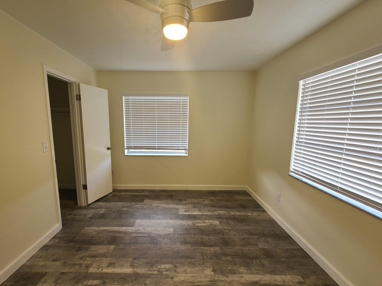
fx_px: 154
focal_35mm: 14
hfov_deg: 101.9
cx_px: 179
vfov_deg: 85.6
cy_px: 149
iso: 160
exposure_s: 1/60
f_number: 2.2
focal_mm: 2.2
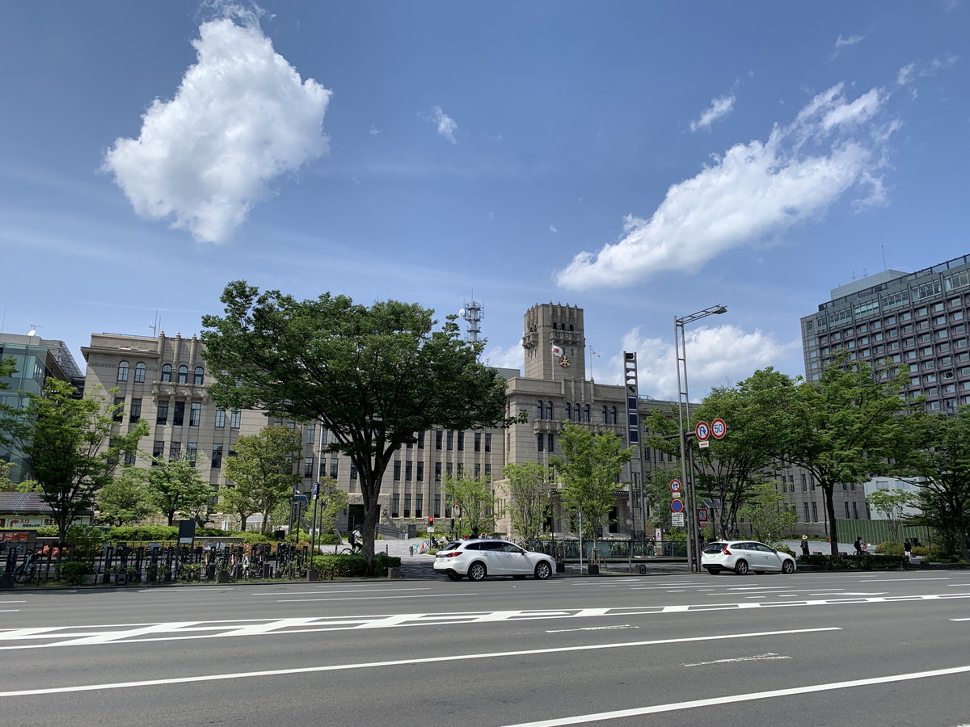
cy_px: 364
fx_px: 729
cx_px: 485
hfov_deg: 67.3
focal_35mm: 26
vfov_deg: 53.1
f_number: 1.8
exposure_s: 1/2545
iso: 25
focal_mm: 4.25
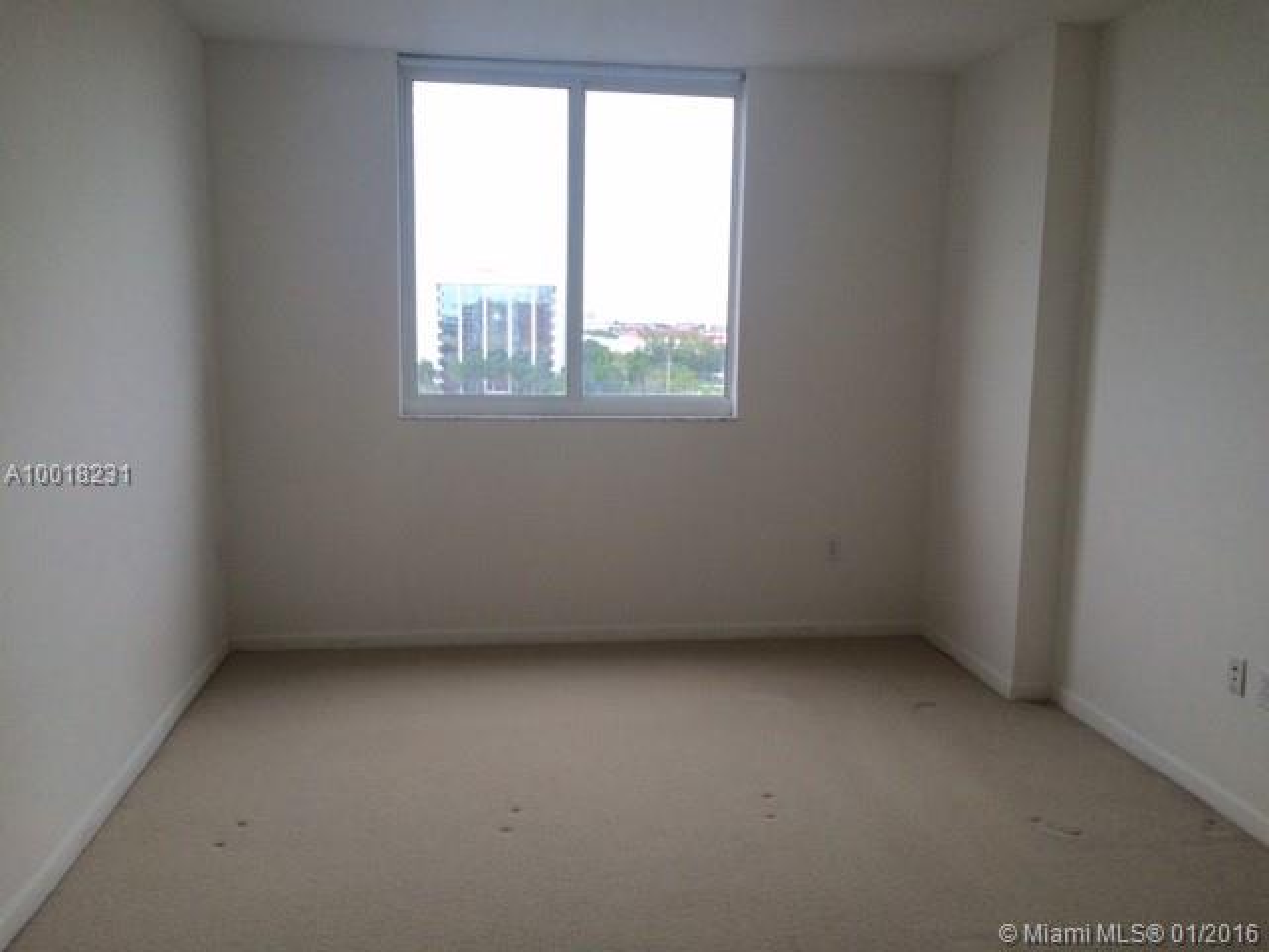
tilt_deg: -9.2
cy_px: 476
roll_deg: +0.0
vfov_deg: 48.2
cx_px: 634
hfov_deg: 61.7
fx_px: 1063
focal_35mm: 29
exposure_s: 1/60
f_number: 2.2
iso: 50
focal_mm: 4.15
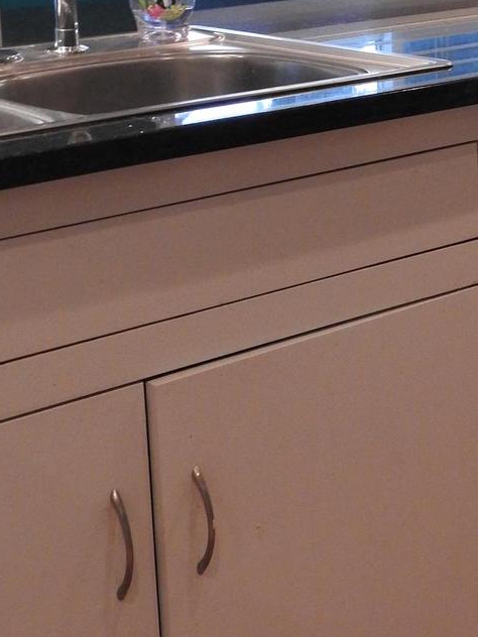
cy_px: 94
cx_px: 559
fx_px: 1565
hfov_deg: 16.7
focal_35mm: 85
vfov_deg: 22.6
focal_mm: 6.3
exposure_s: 1/20
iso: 400
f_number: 3.8
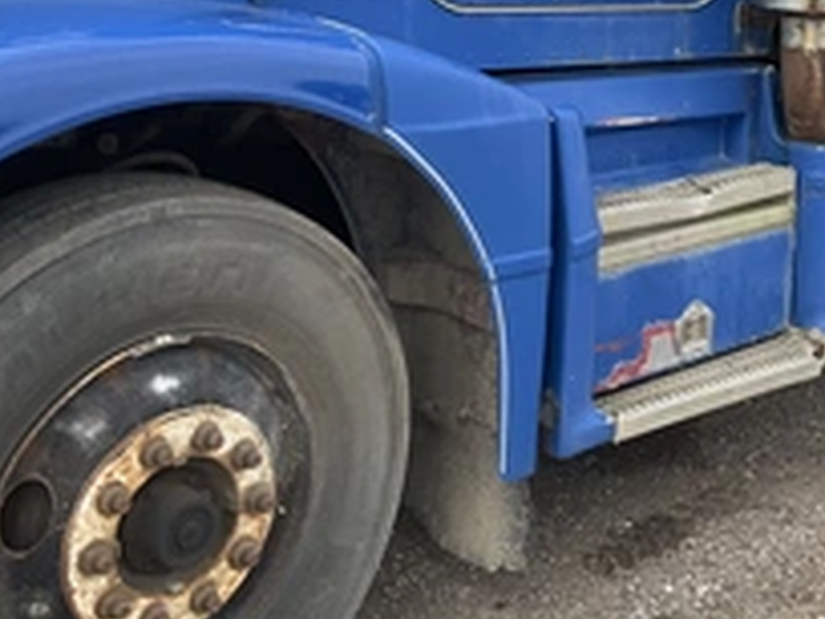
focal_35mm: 57
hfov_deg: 32.9
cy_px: 61
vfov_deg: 24.9
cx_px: 651
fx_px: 1358
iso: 25
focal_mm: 3
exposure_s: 1/674
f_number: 1.8
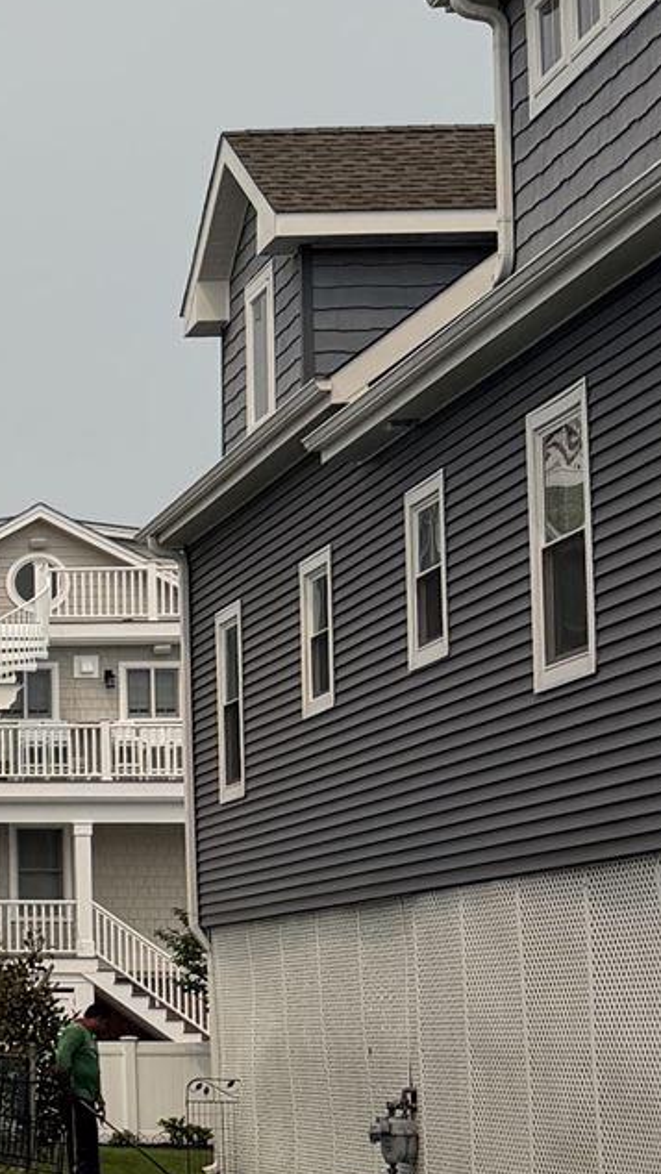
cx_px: -852
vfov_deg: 22.4
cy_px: 778
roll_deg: -0.2
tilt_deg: +6.7
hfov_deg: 11.0
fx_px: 2958
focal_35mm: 95
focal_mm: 6.76
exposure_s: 1/8130
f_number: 1.78
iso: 80
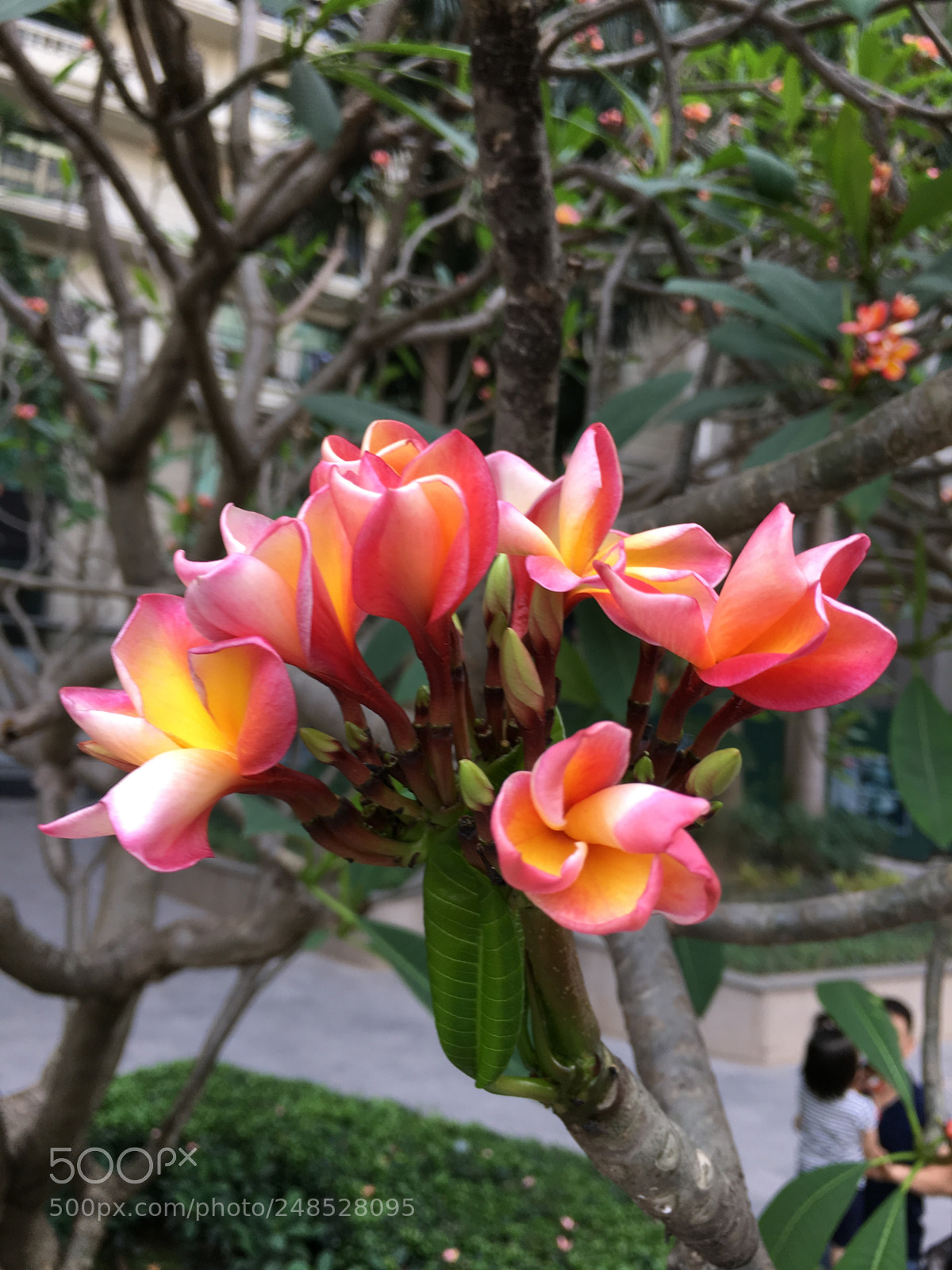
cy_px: 635
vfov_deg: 61.7
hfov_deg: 48.2
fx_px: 1063
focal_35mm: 29
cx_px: 476
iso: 25
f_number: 2.2
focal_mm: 4.15
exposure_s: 1/50
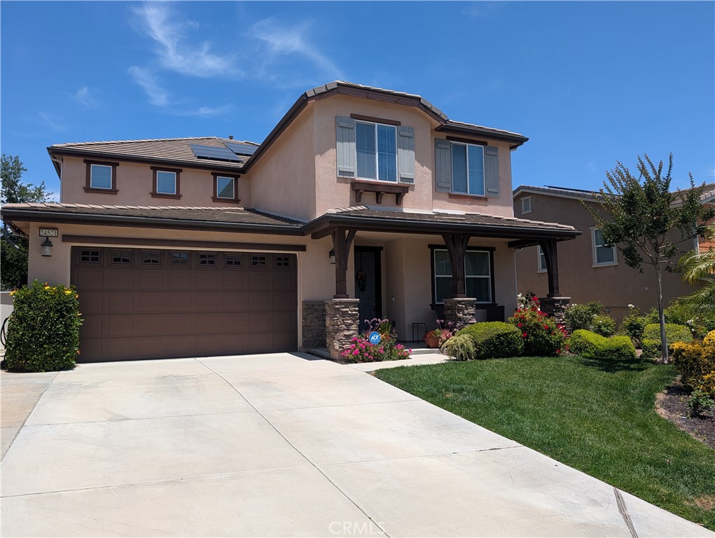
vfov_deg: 56.9
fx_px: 496
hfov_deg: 71.5
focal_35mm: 24
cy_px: 269
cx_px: 358
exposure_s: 1/1195
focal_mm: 6.9
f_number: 1.68
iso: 19
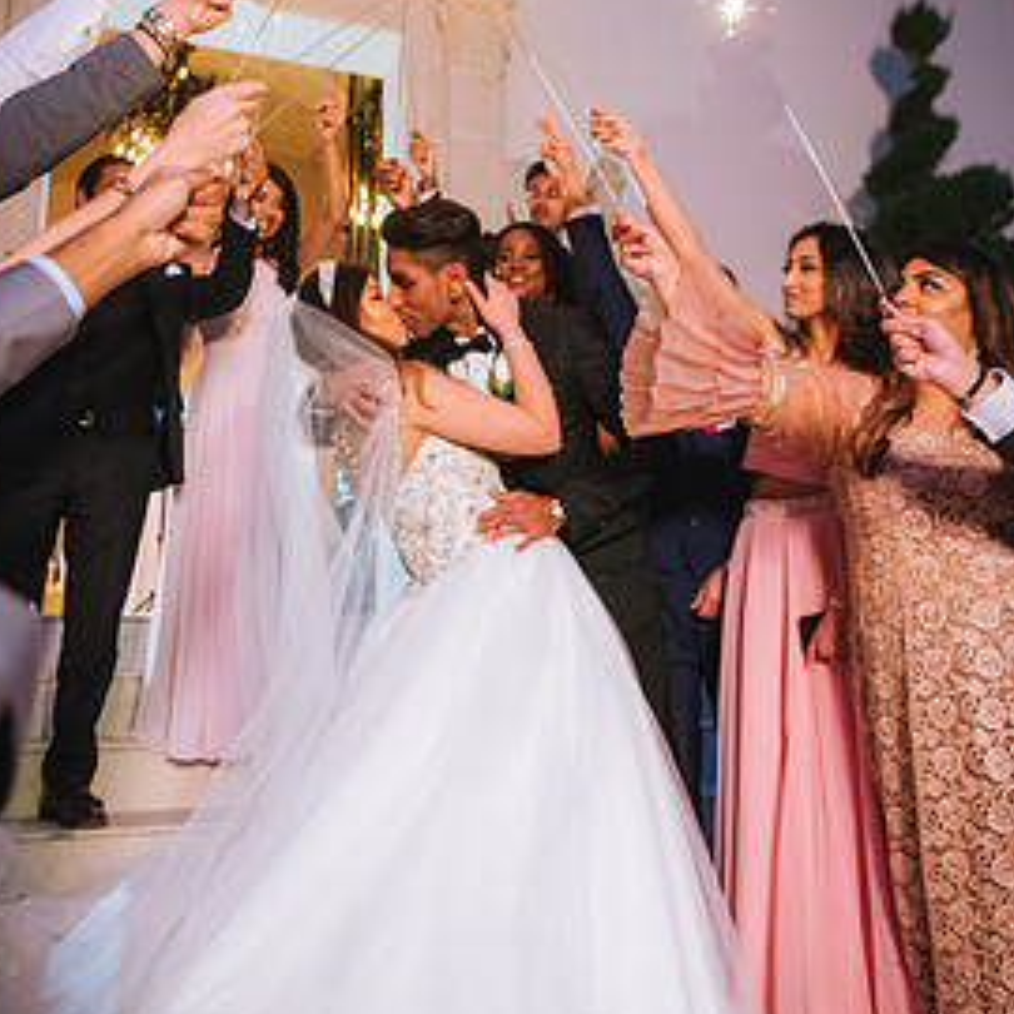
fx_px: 1127
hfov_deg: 48.5
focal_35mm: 34
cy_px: 439
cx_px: 503
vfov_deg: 48.3
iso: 1600
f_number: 2.8
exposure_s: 1/125
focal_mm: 24
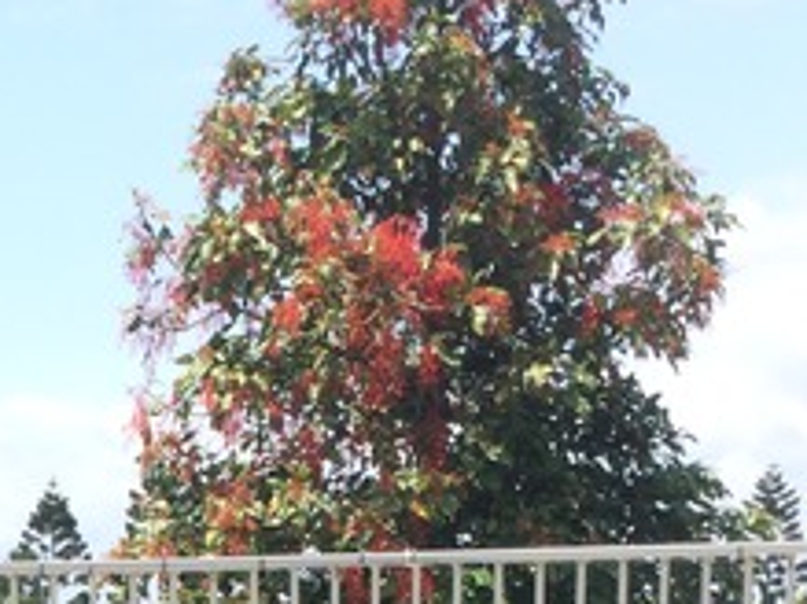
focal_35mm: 106
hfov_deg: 17.8
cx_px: -133
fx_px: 2470
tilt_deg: -7.0
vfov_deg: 12.8
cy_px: 1046
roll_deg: +1.4
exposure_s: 1/1053
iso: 32
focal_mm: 4.15
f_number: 2.2
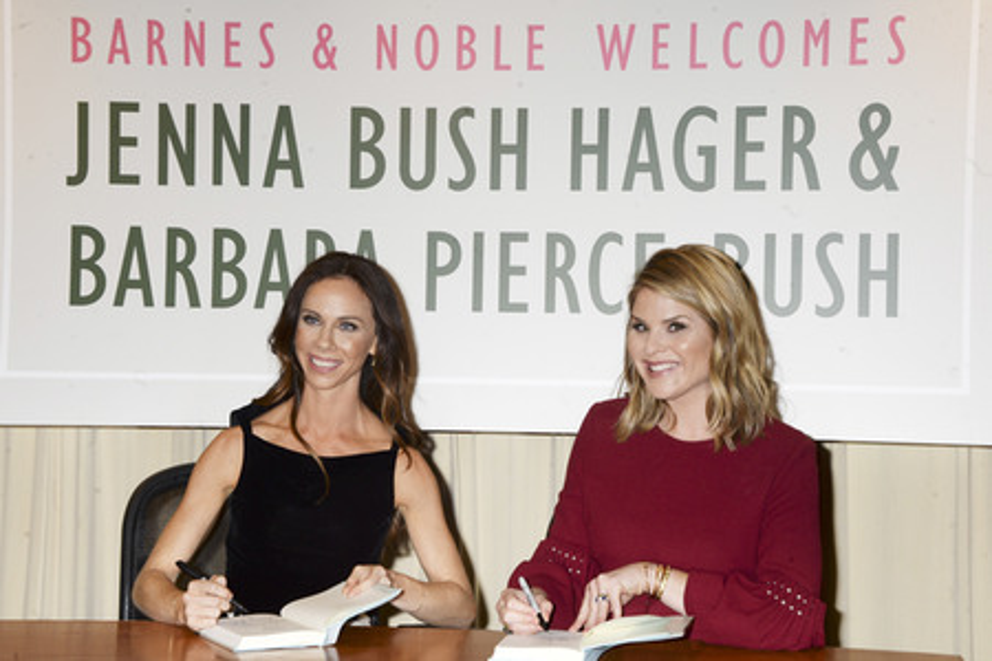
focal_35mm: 82
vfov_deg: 16.7
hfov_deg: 24.8
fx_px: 2259
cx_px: 496
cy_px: 330
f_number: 7.1
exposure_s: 1/250
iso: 500
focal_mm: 82
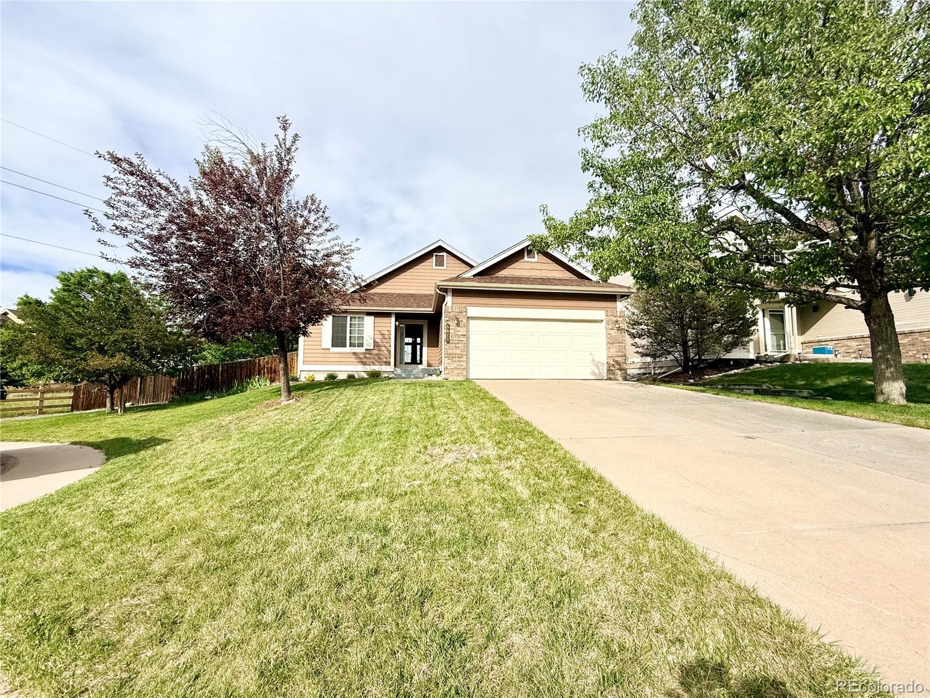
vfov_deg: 85.7
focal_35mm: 14
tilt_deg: +6.7
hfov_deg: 102.1
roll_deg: -0.6
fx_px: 376
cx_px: 465
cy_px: 349
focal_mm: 2.22
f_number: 2.2
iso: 50
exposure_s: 1/3289
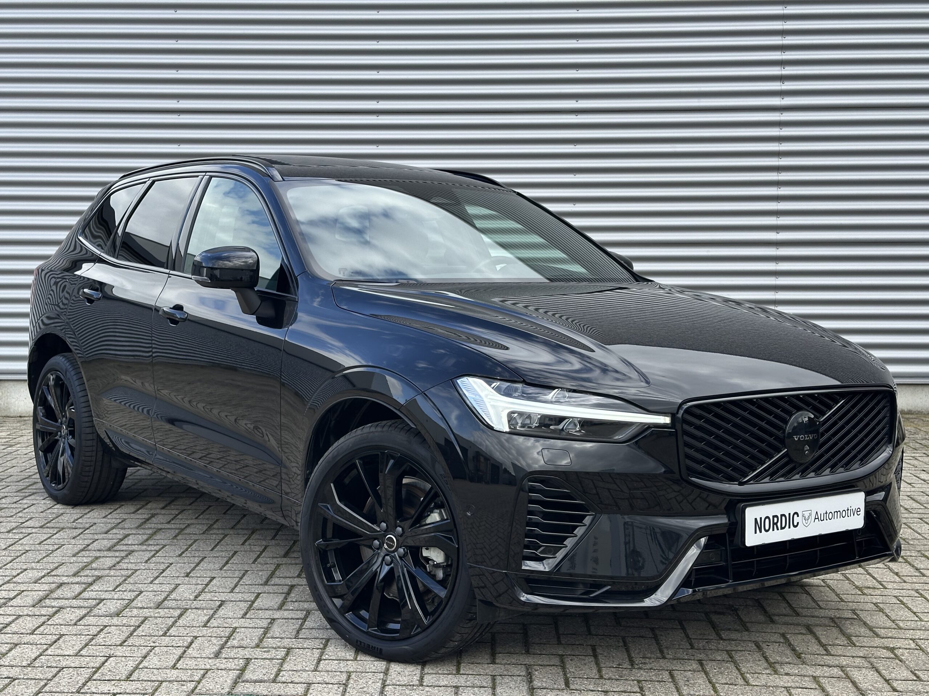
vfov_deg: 30.3
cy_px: 348
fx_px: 1288
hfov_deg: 39.7
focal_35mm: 48
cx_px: 464
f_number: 1.78
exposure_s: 1/1212
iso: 64
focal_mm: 6.86
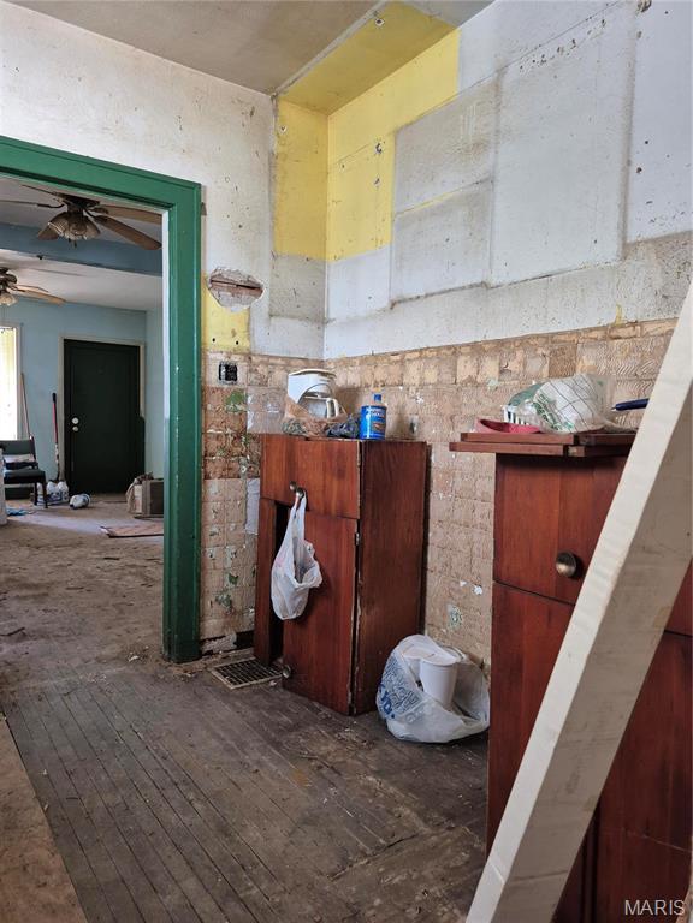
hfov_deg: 58.9
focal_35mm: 23
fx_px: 614
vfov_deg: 73.9
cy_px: 462
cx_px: 346
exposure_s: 1/60
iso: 500
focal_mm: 5.4
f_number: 1.8
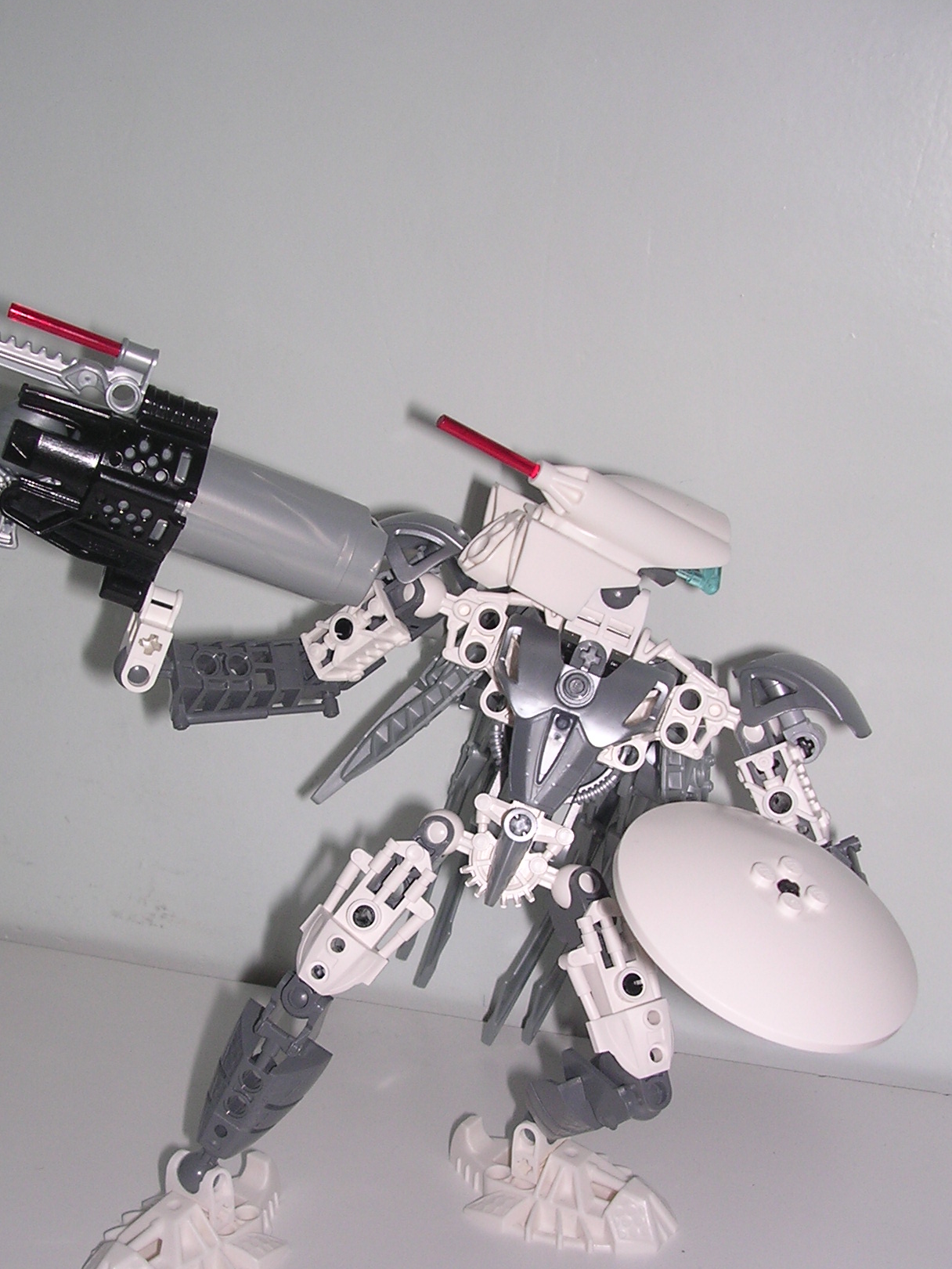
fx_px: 1760
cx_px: 357
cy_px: 748
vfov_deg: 39.5
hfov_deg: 30.1
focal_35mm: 48
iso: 100
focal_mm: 5.8
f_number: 2.8
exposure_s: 1/60.1
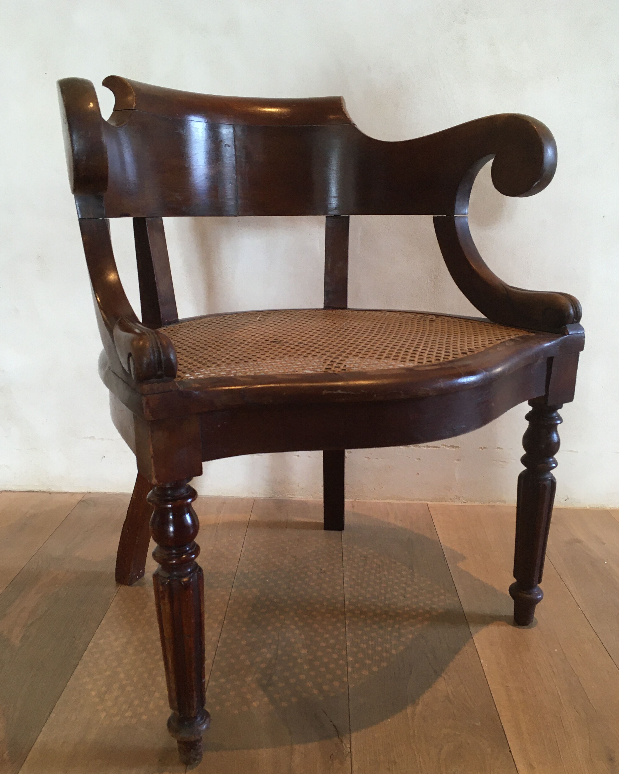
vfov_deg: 57.2
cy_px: 403
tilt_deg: -14.7
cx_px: 307
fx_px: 710
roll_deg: +0.0
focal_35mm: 31
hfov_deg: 47.1
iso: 80
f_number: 2.2
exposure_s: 1/33
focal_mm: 4.15
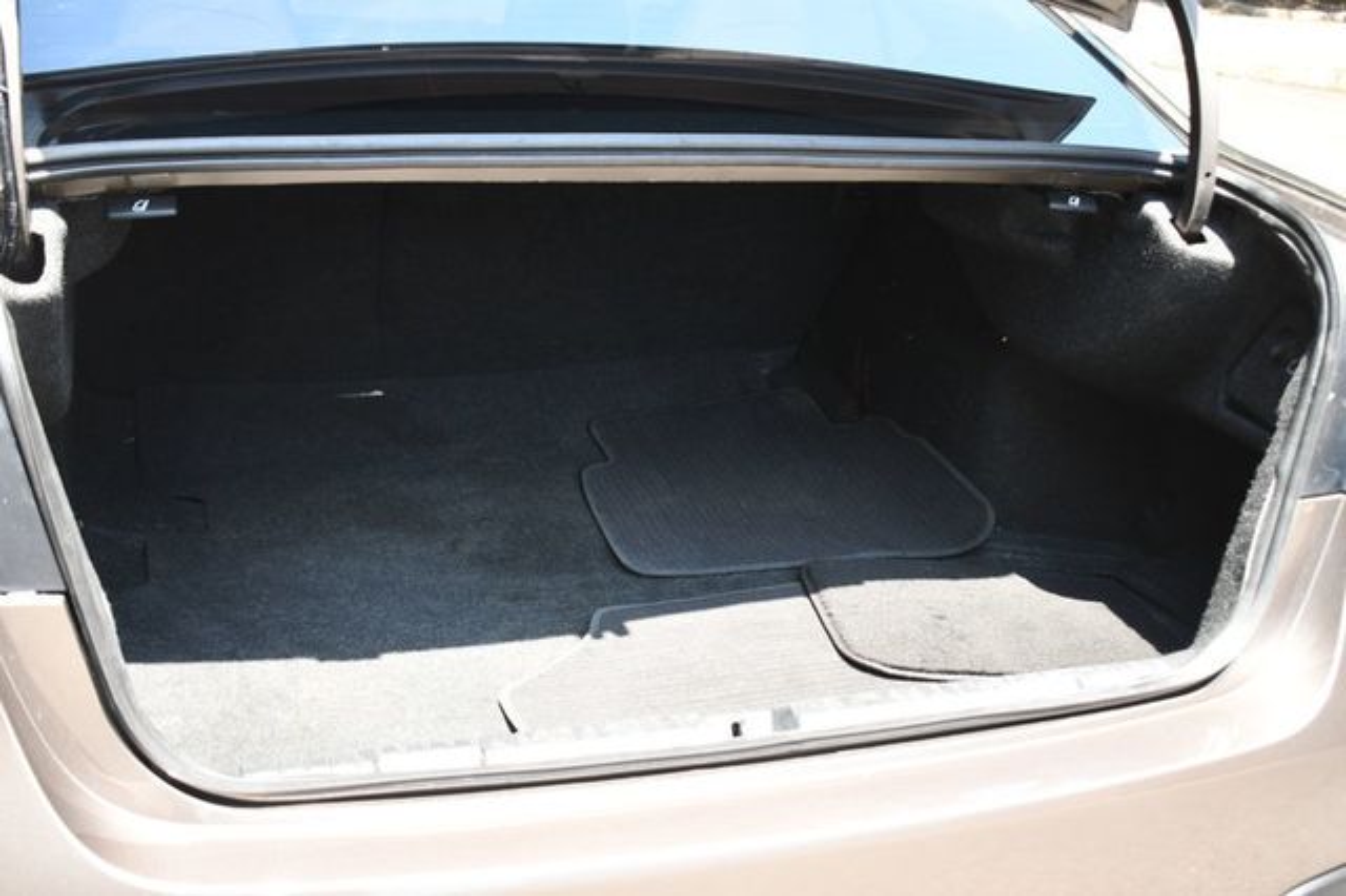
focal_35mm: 43
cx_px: 673
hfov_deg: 45.5
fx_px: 1607
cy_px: 448
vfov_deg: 31.2
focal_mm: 29
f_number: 4.2
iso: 500
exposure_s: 1/250
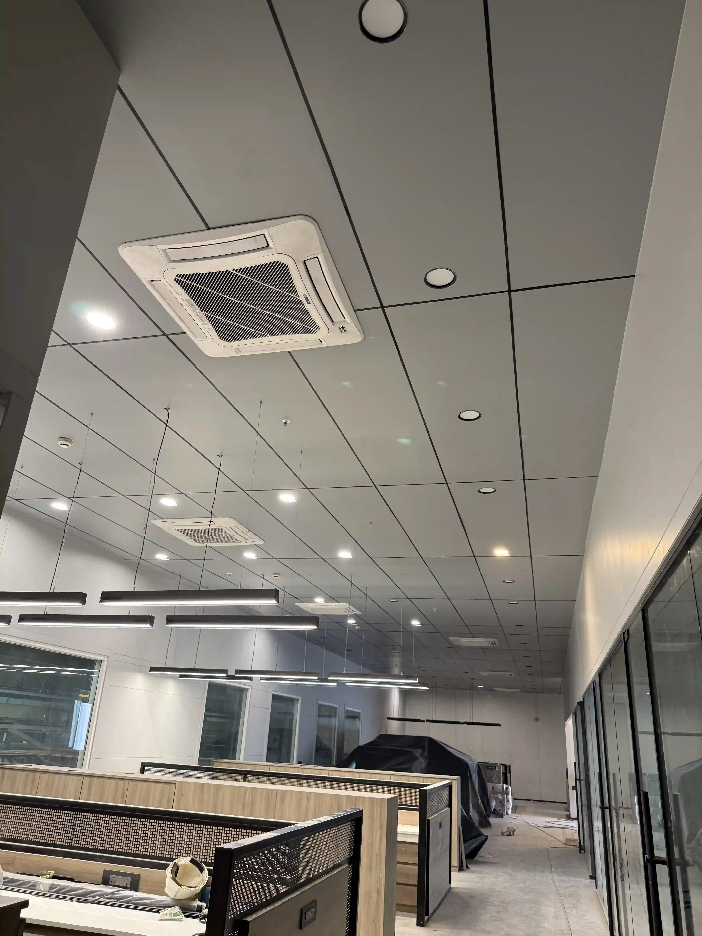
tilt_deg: +22.1
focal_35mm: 24
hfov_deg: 56.8
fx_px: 649
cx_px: 351
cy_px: 468
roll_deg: -3.8
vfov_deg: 71.6
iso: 200
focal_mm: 6.76
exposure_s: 1/50
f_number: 1.78
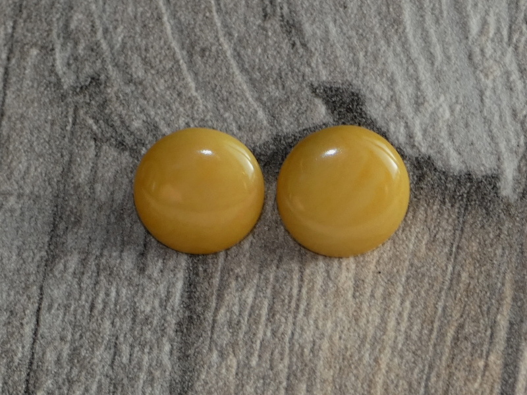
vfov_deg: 7.2
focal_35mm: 205
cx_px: 264
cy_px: 198
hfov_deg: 9.7
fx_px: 3121
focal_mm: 36.8
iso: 80
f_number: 5.5
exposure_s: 1/60
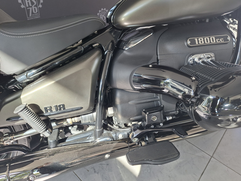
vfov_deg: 58.9
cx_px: 120
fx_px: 160
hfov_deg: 73.9
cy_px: 90
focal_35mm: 23
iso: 64
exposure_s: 1/100
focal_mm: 5.54
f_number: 1.8
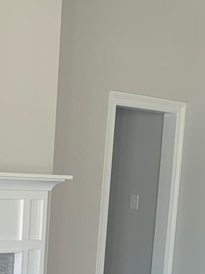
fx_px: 860
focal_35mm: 109
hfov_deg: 13.2
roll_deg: -2.4
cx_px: -45
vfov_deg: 16.8
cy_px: 380
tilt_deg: -11.8
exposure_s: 1/121
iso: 80
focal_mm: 4.25
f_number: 1.8
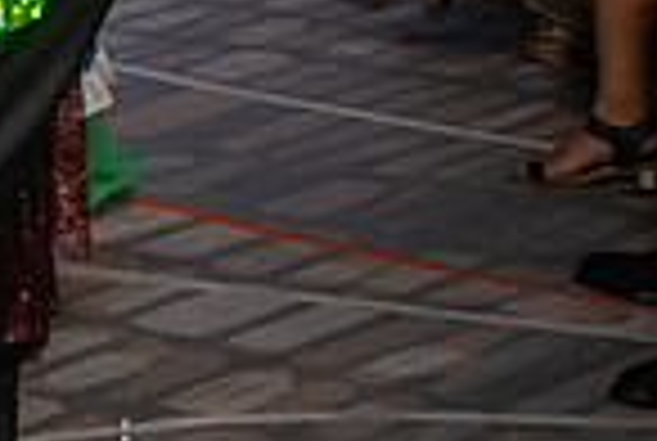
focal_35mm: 248
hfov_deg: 8.0
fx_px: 4535
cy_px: -247
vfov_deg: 5.5
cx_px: -571
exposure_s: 1/400
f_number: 4
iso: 1250
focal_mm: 60
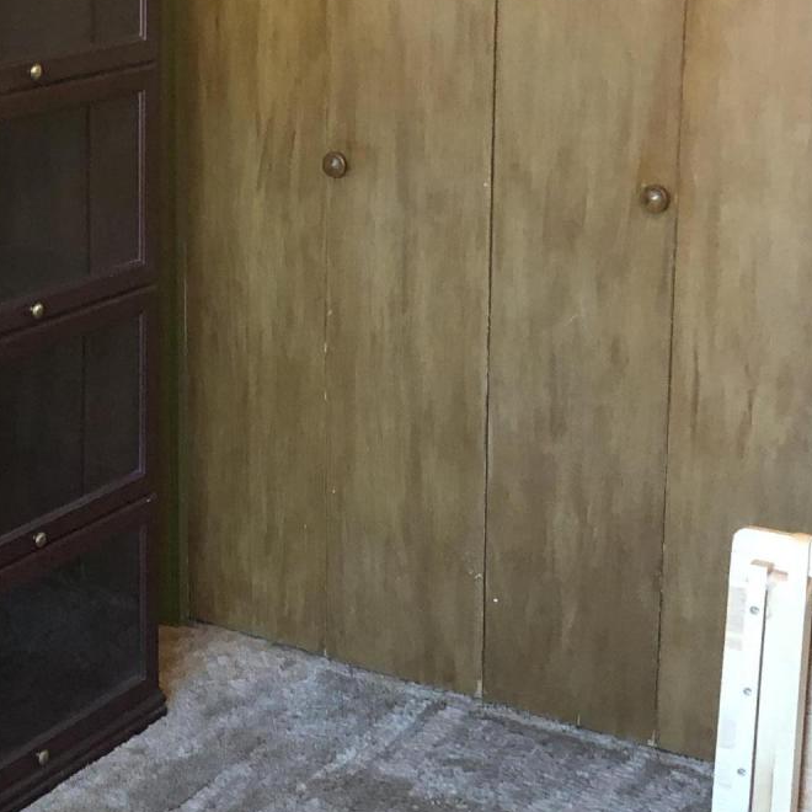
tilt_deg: -12.5
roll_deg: +1.2
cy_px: 247
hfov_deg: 22.4
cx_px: 48
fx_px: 1990
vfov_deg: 22.9
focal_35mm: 75
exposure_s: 1/15
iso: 100
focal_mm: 4
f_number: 1.8
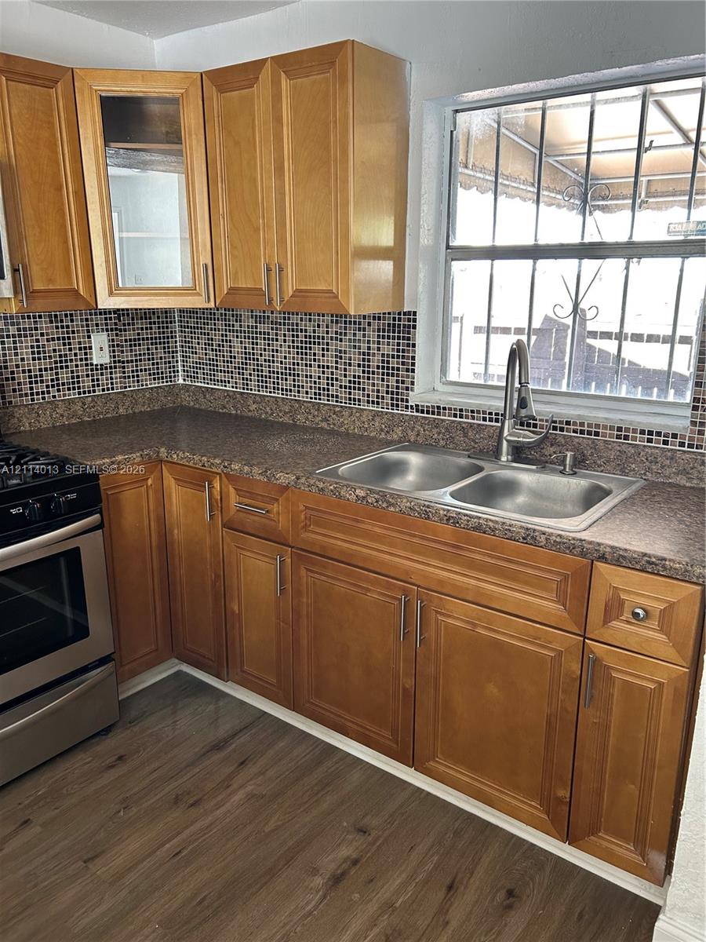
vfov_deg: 67.3
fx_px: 707
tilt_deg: -15.3
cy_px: 471
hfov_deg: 53.1
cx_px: 353
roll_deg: +0.3
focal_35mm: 26
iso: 125
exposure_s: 1/76
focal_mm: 5.7
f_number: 1.5
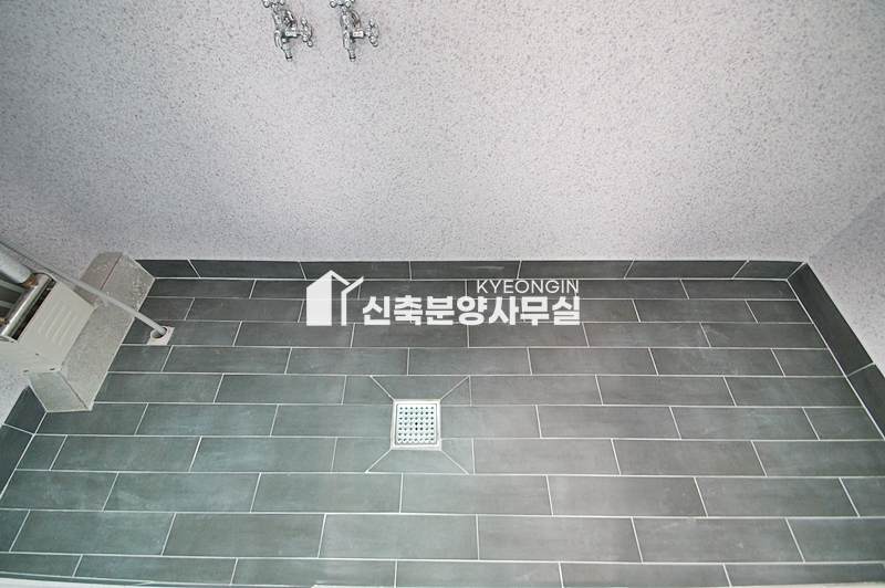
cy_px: 294
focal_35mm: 15
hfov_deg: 100.4
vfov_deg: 77.2
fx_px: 368
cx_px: 442
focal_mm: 10
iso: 800
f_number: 4
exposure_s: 1/60
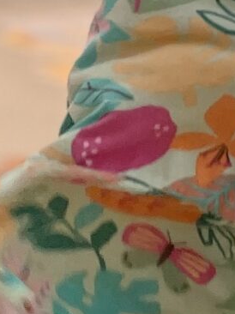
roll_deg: +1.4
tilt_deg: -5.4
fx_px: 1649
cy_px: 158
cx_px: 39
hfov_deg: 8.1
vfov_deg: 10.9
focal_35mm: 182
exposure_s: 1/107
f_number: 1.6
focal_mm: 4.2
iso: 125
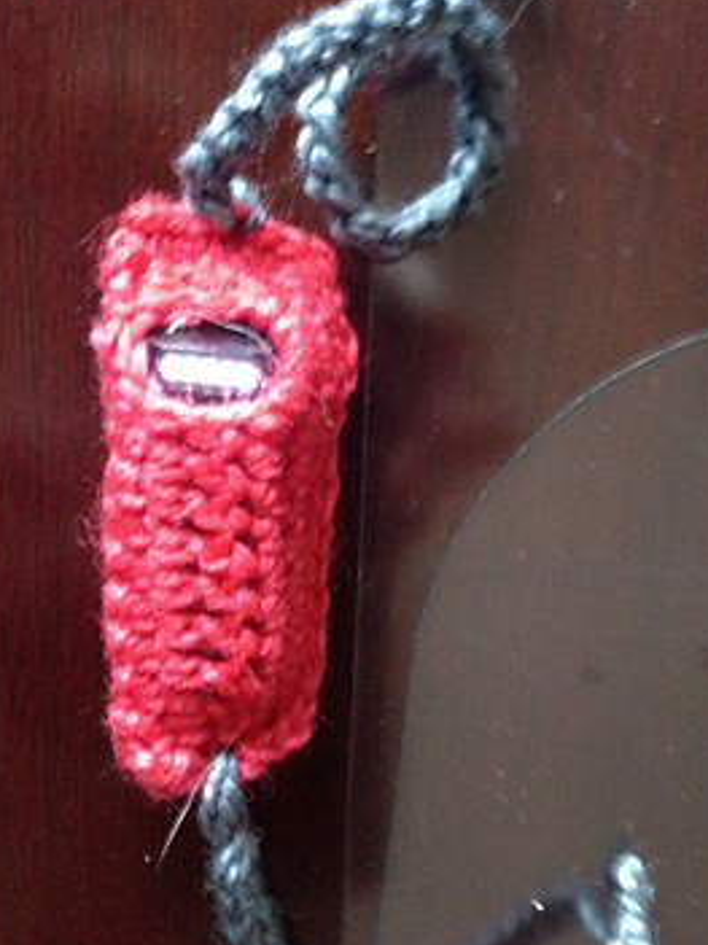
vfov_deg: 40.4
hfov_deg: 30.8
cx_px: 389
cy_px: 485
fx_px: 1282
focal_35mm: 47
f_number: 2.4
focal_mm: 4.12
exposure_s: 1/15
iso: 640
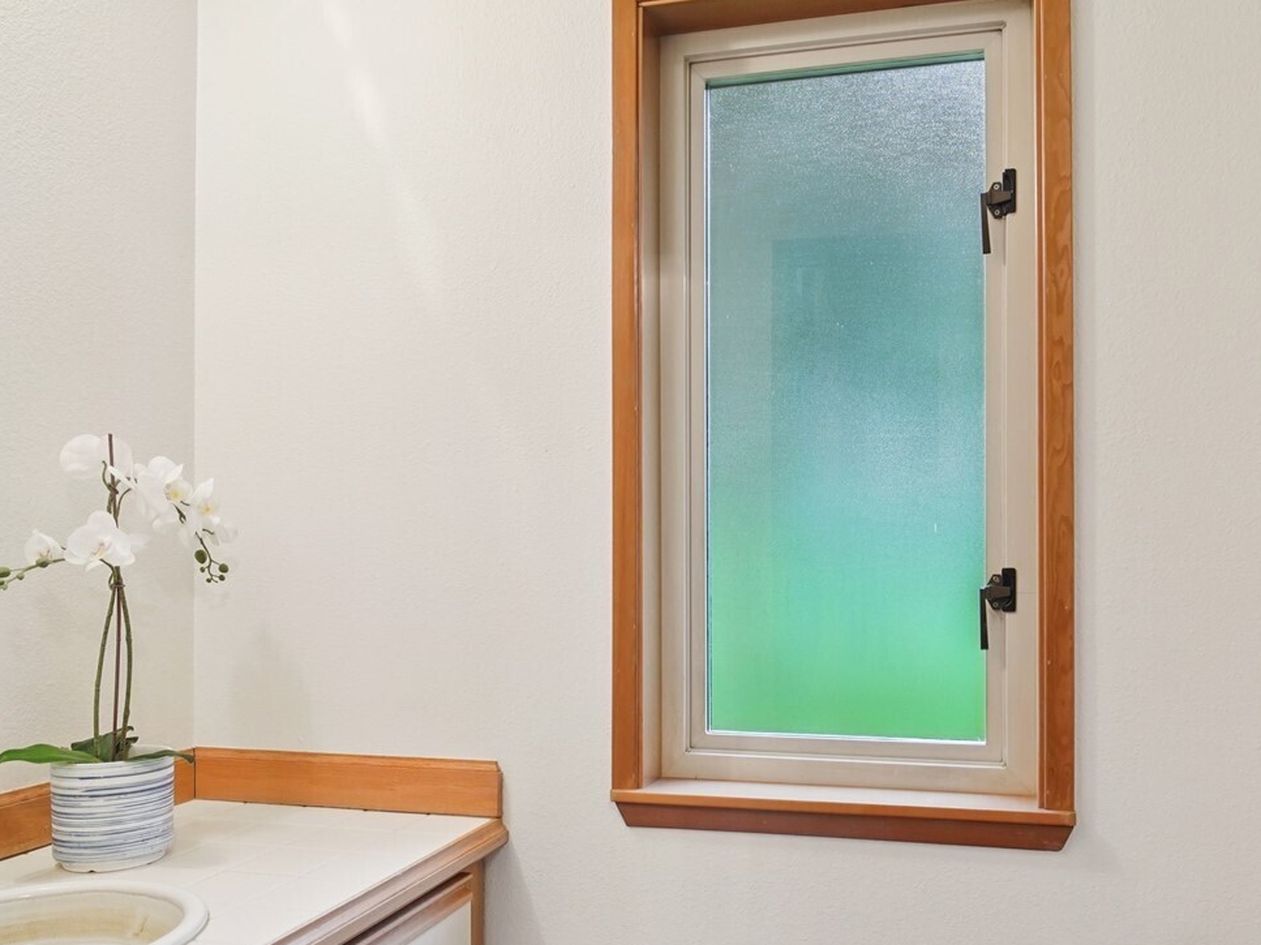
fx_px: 983
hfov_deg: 65.1
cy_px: 586
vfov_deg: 50.9
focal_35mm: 27
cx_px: 715
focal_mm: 16
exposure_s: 1/20
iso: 1600
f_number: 8
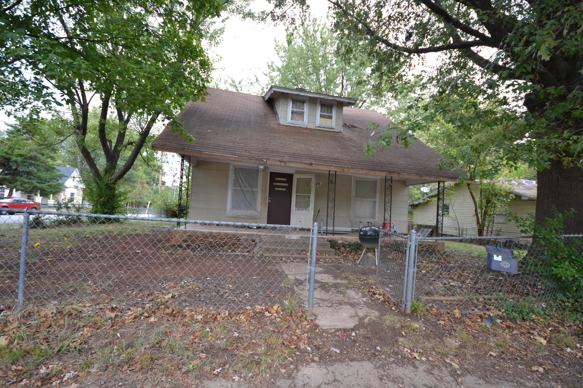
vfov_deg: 77.3
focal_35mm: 15
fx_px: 243
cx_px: 292
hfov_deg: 100.4
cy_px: 194
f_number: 5.6
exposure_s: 1/125
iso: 400
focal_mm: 10
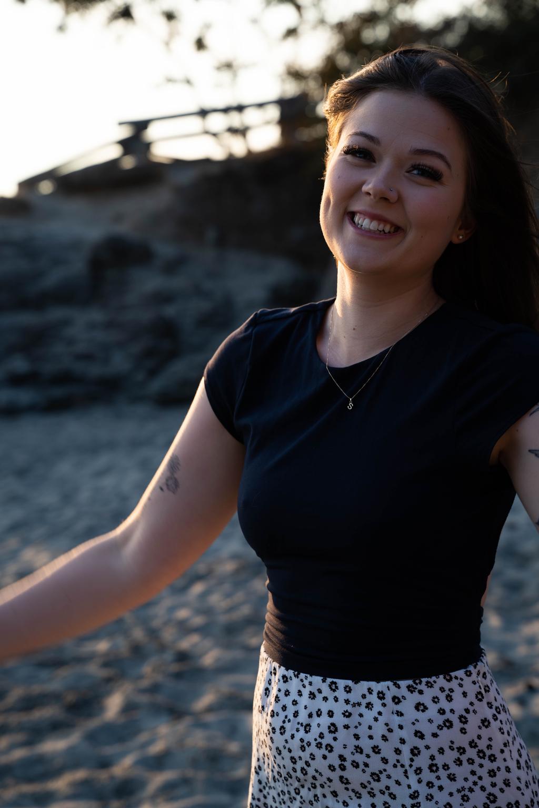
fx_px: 1572
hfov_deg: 19.5
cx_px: 270
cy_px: 404
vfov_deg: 28.8
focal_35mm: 70
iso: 100
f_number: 5
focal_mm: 70
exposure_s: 1/125
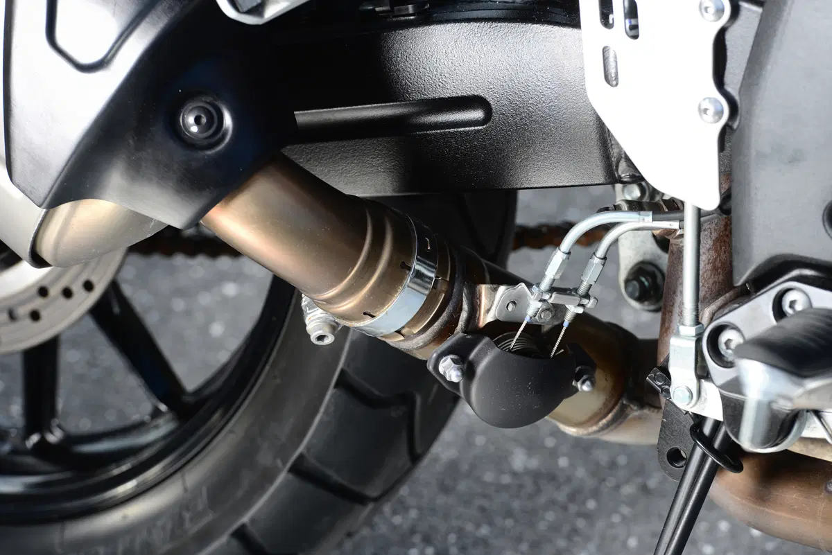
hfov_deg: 10.3
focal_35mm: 200
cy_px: 278
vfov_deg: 6.9
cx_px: 416
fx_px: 4624
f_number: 7.1
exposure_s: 1/200
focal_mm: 200
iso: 200
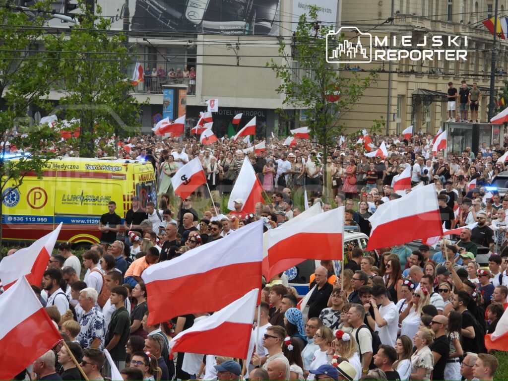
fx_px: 1834
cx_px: 254
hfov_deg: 15.8
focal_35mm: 125
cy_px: 190
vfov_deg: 11.9
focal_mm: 22.5
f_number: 4
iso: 100
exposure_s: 1/200
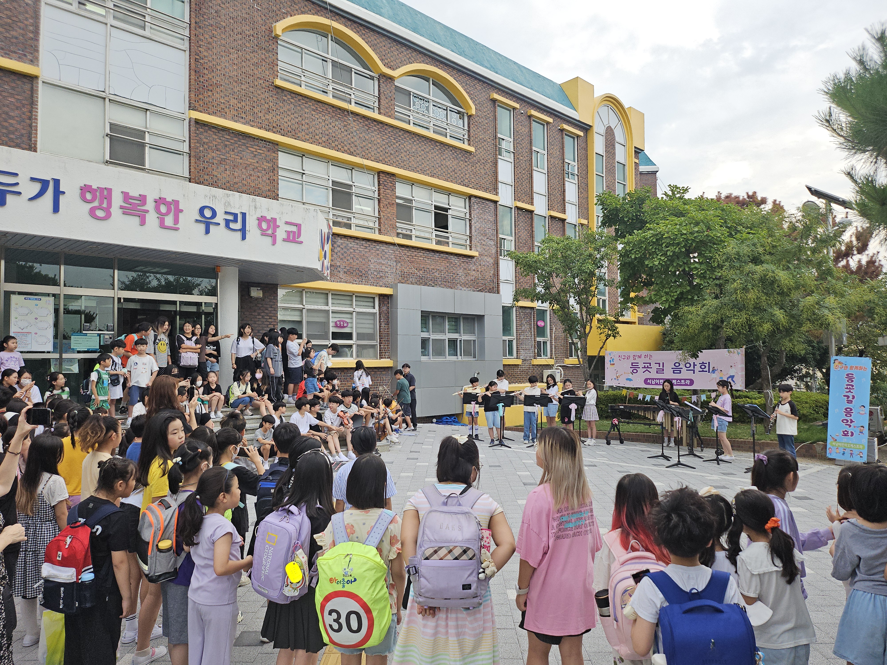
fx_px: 615
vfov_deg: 56.8
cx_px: 444
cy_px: 332
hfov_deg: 71.6
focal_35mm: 24
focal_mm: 5
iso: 50
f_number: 1.8
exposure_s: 1/1242
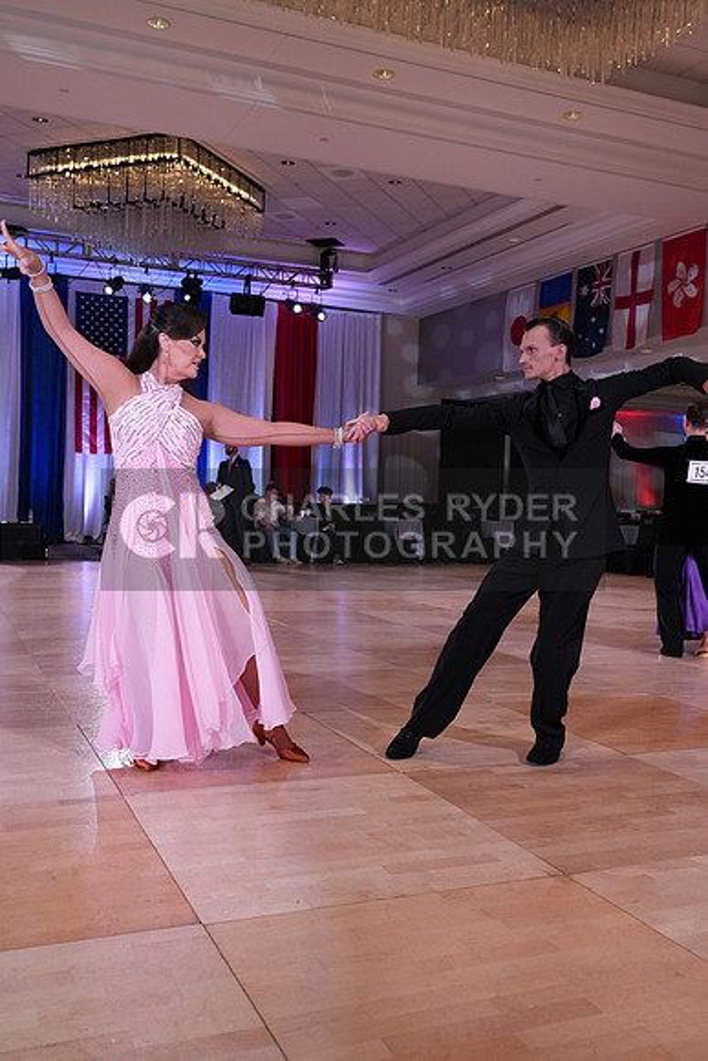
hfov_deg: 41.1
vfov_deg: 58.7
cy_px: 530
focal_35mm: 32
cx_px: 354
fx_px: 943
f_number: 5.6
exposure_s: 1/250
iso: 2000
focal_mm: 32
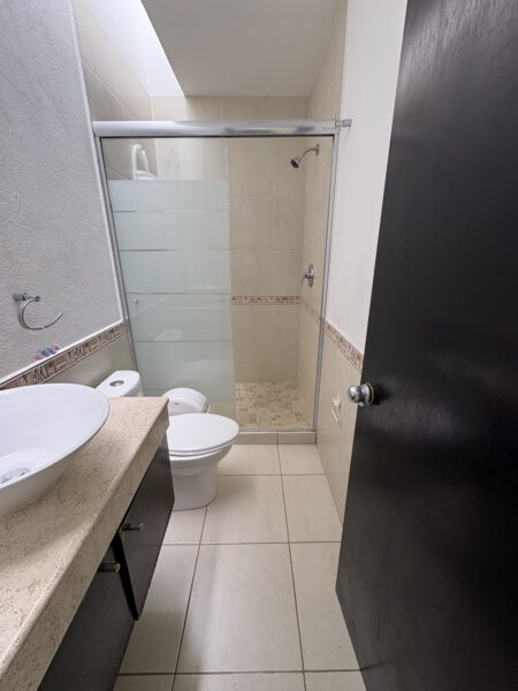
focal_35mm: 14
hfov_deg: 85.7
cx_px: 259
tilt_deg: -15.3
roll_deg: +1.2
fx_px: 279
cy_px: 346
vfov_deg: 102.1
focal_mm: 2.22
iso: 40
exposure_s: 1/99
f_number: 2.2
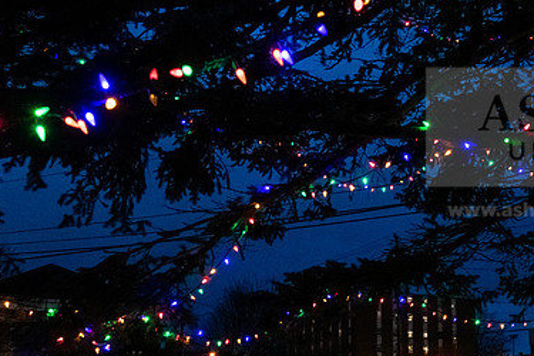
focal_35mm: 65
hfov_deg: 30.6
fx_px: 964
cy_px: 240
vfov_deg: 20.8
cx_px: 383
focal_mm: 42
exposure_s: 1/30
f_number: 8
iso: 3200
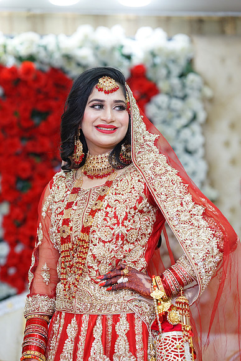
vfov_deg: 23.9
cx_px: 120
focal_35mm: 85
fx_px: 853
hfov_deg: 16.1
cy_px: 180
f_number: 2.8
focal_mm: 85
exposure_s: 1/160
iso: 640
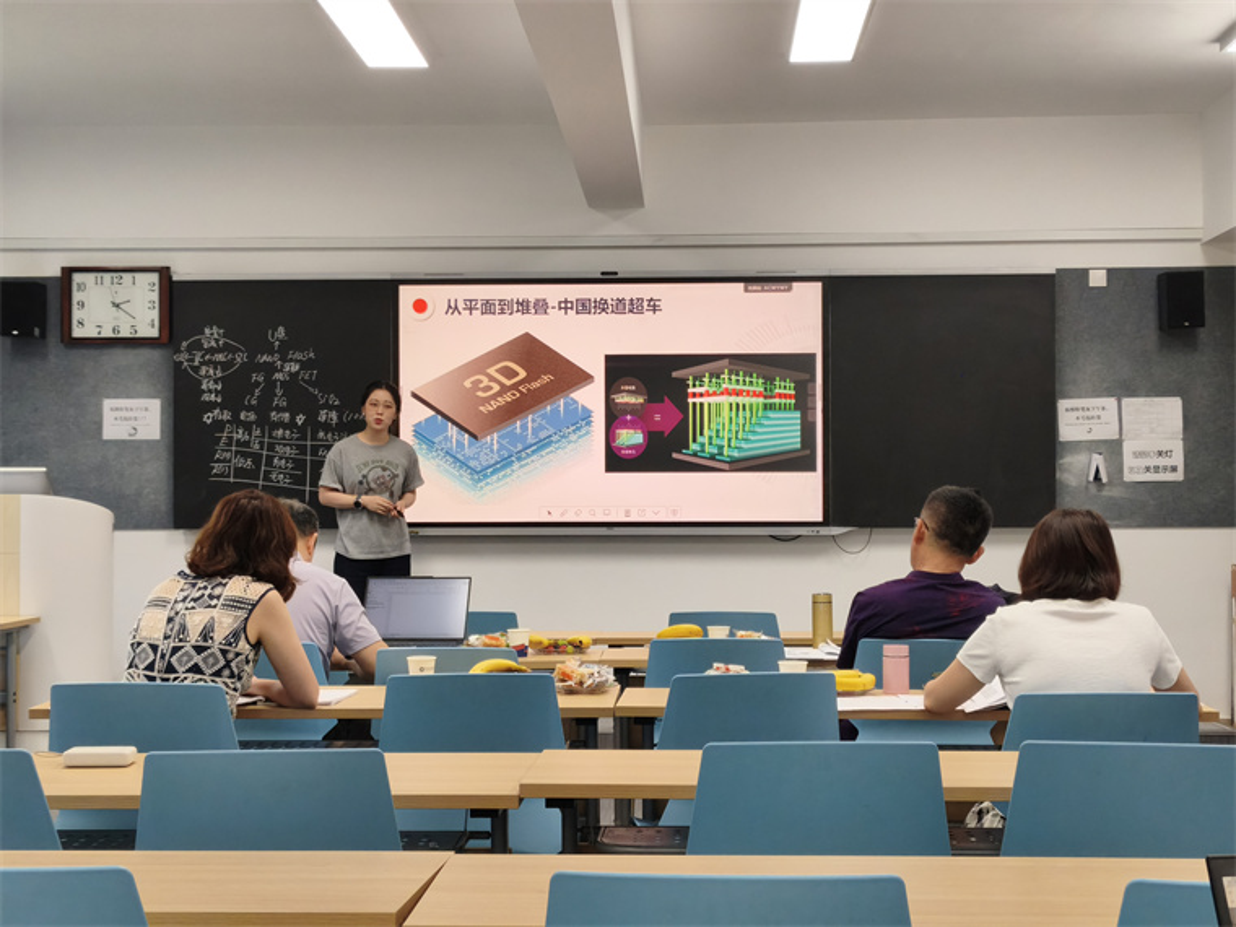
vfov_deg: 27.5
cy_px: 464
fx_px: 1892
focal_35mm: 53
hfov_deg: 36.2
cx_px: 618
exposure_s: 1/100
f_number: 1.88
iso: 125
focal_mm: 5.56
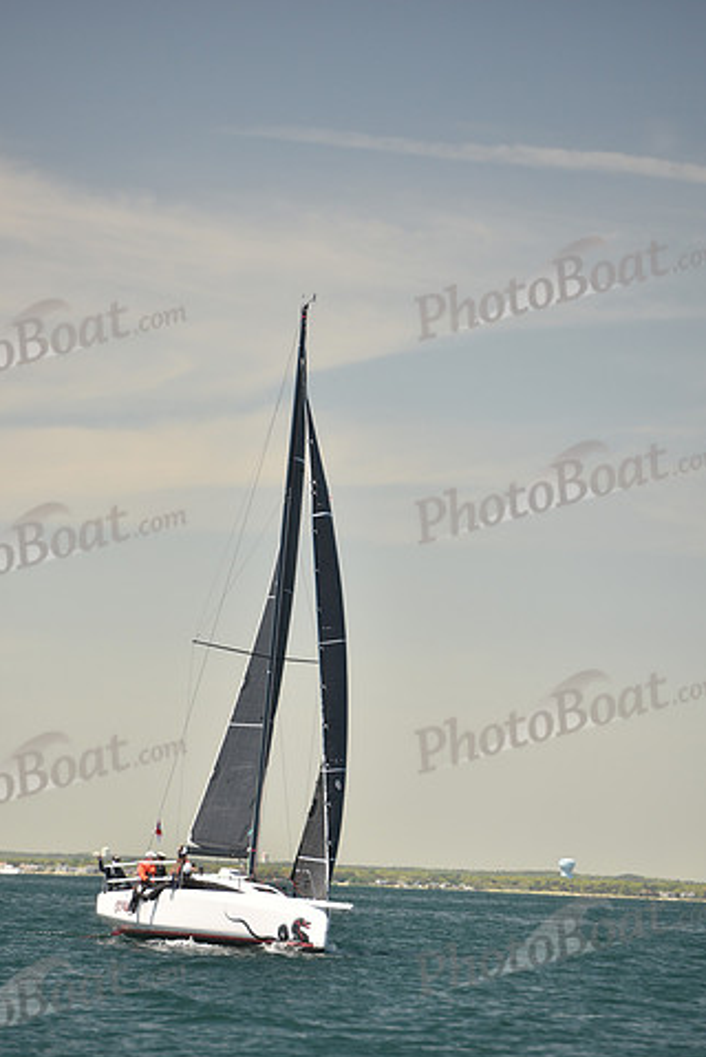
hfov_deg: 5.7
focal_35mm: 242
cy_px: 633
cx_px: 301
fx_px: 7108
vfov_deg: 8.5
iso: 250
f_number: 4.5
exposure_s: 1/800
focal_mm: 200
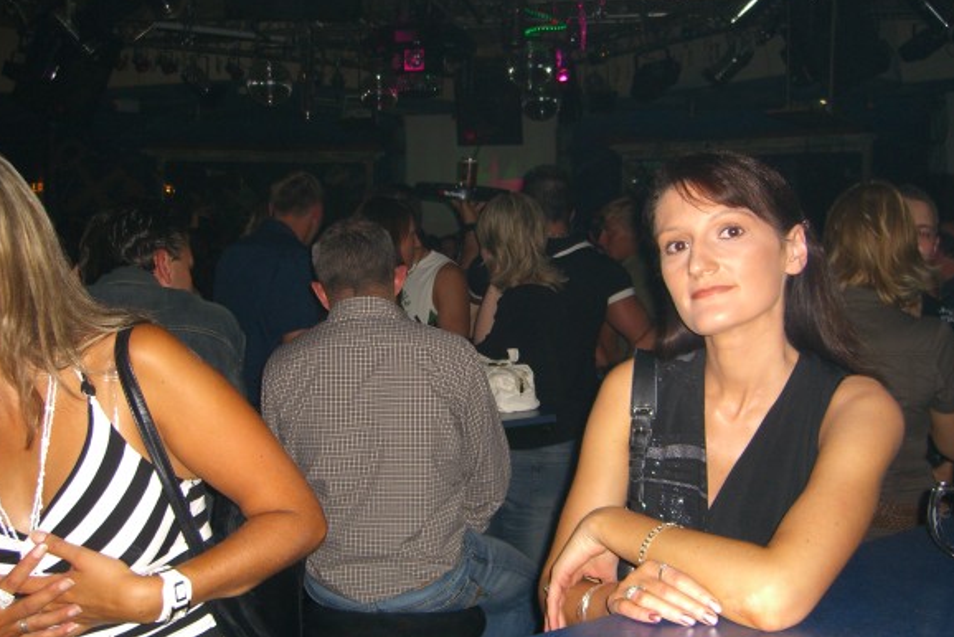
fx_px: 1087
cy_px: 323
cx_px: 470
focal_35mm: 41
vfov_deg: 32.7
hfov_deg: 47.4
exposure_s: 1/60
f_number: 2.8
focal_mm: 7.9
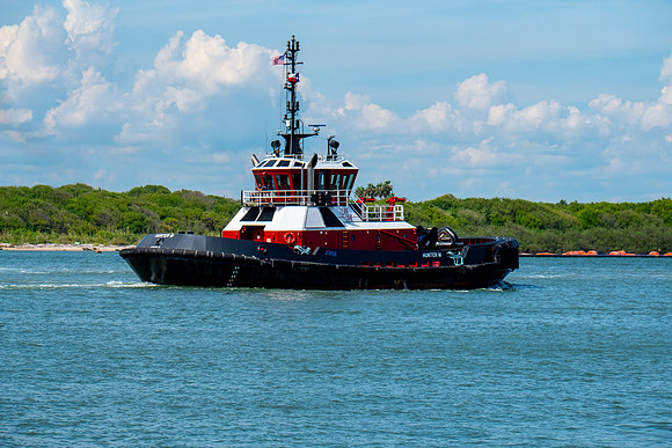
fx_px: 3081
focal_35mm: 165
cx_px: 336
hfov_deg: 12.4
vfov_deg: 8.3
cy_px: 224
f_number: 7.1
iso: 200
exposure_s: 1/480
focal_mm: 110.3
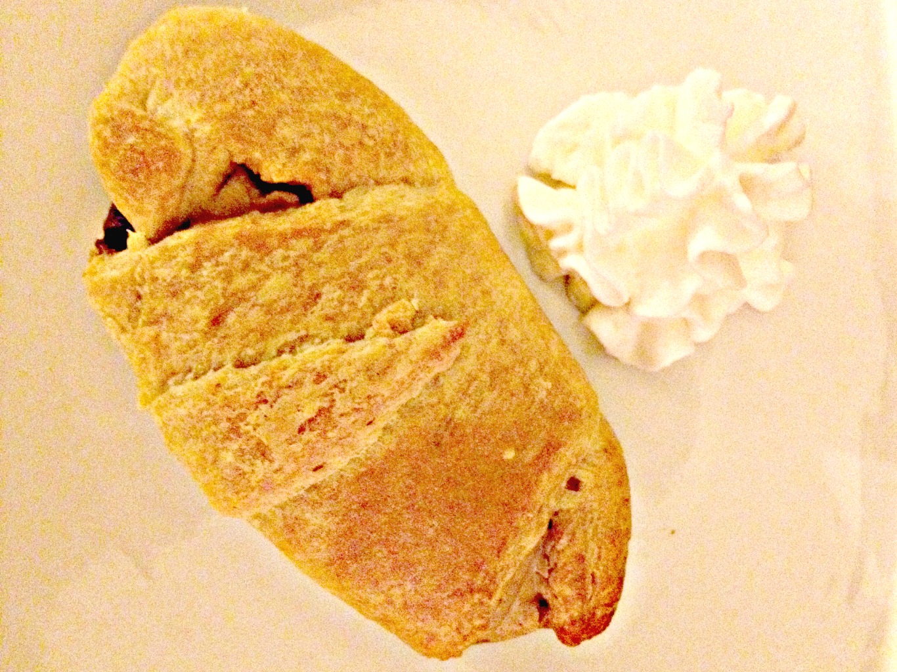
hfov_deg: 52.6
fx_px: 907
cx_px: 448
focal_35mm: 35
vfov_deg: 40.7
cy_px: 336
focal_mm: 4.28
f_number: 2.4
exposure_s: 1/15
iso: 500
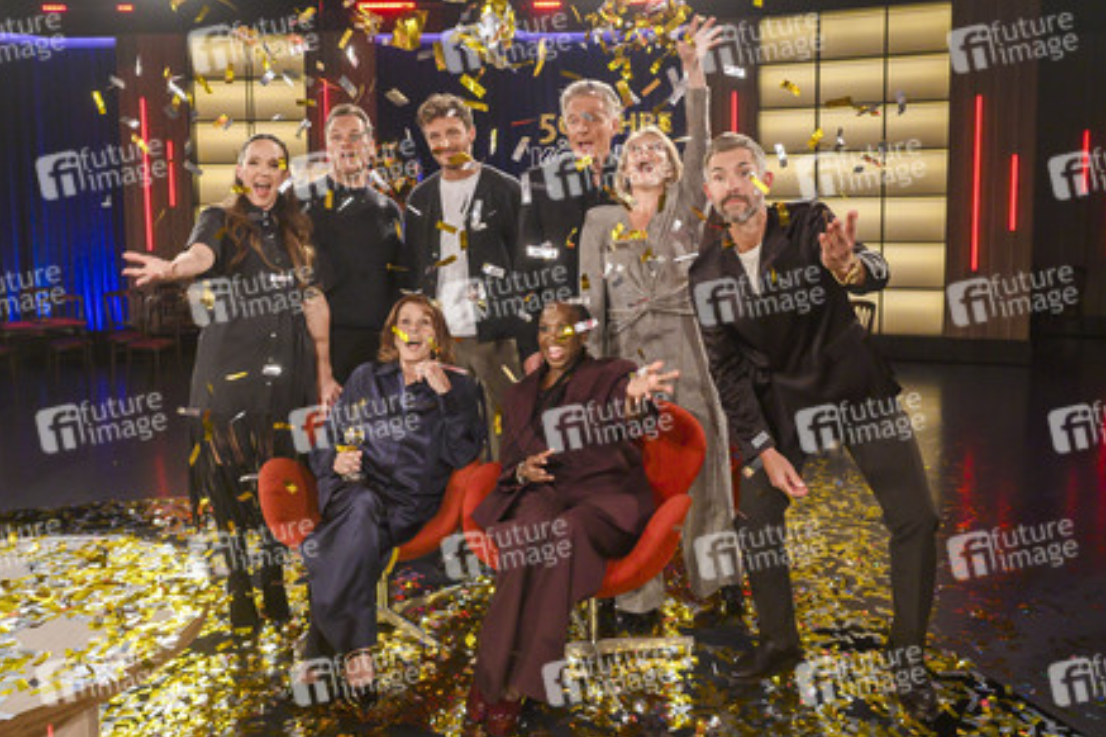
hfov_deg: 61.9
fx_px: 921
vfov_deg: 43.4
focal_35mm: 30
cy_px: 310
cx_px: 547
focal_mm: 24
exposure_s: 1/200
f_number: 5
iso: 3200
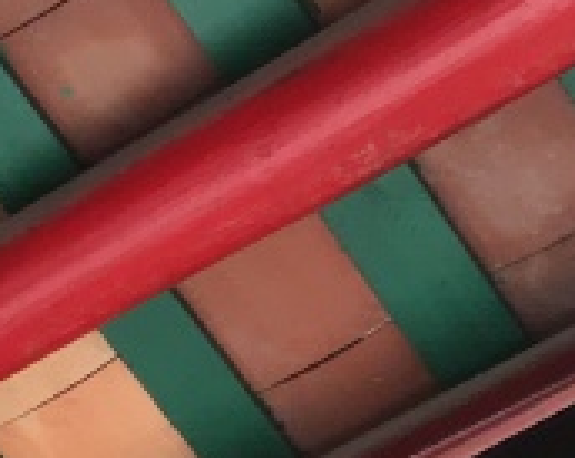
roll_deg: +3.8
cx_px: -1163
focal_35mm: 198
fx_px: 3364
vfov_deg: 7.0
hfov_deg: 8.3
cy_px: 1334
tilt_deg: +26.5
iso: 25
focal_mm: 4.15
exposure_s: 1/100
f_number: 2.2
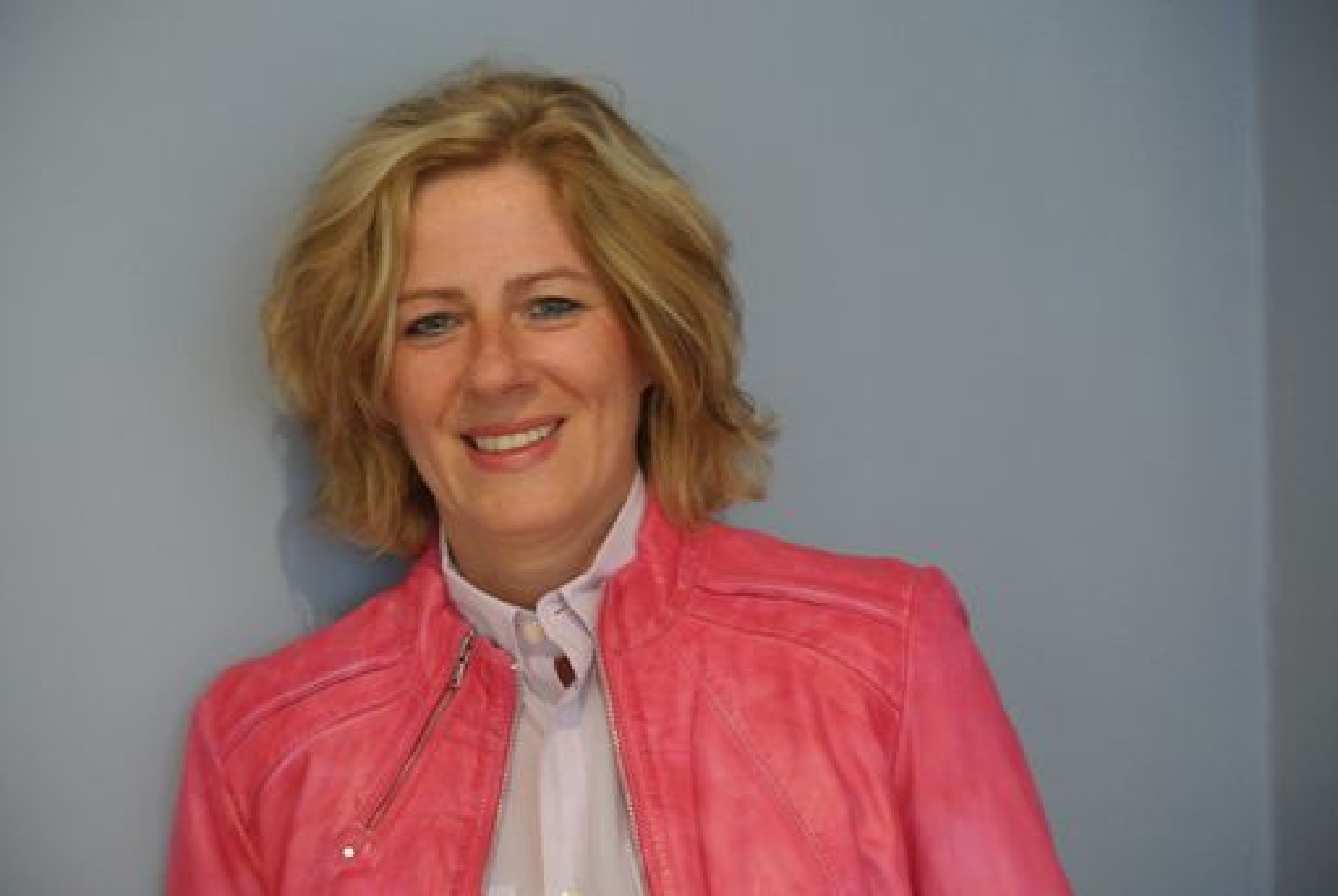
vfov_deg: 15.6
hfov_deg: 23.1
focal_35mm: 88
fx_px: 3275
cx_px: 669
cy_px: 448
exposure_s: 1/13
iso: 1600
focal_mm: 32.8
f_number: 3.8
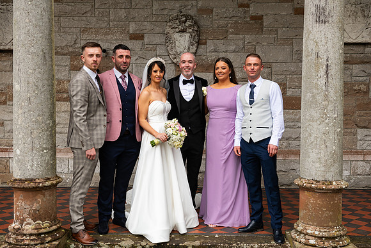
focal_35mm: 40
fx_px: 412
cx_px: 186
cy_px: 124
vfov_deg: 33.4
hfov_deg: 48.4
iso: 320
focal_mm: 40
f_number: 5
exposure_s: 1/160
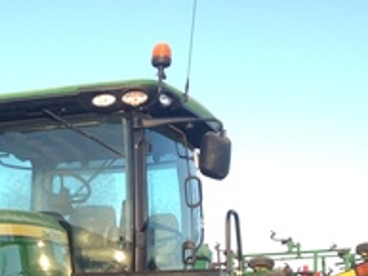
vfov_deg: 15.3
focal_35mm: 93
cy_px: 333
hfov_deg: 20.8
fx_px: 989
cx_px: 72
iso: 50
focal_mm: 4.13
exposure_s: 1/303
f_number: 2.4
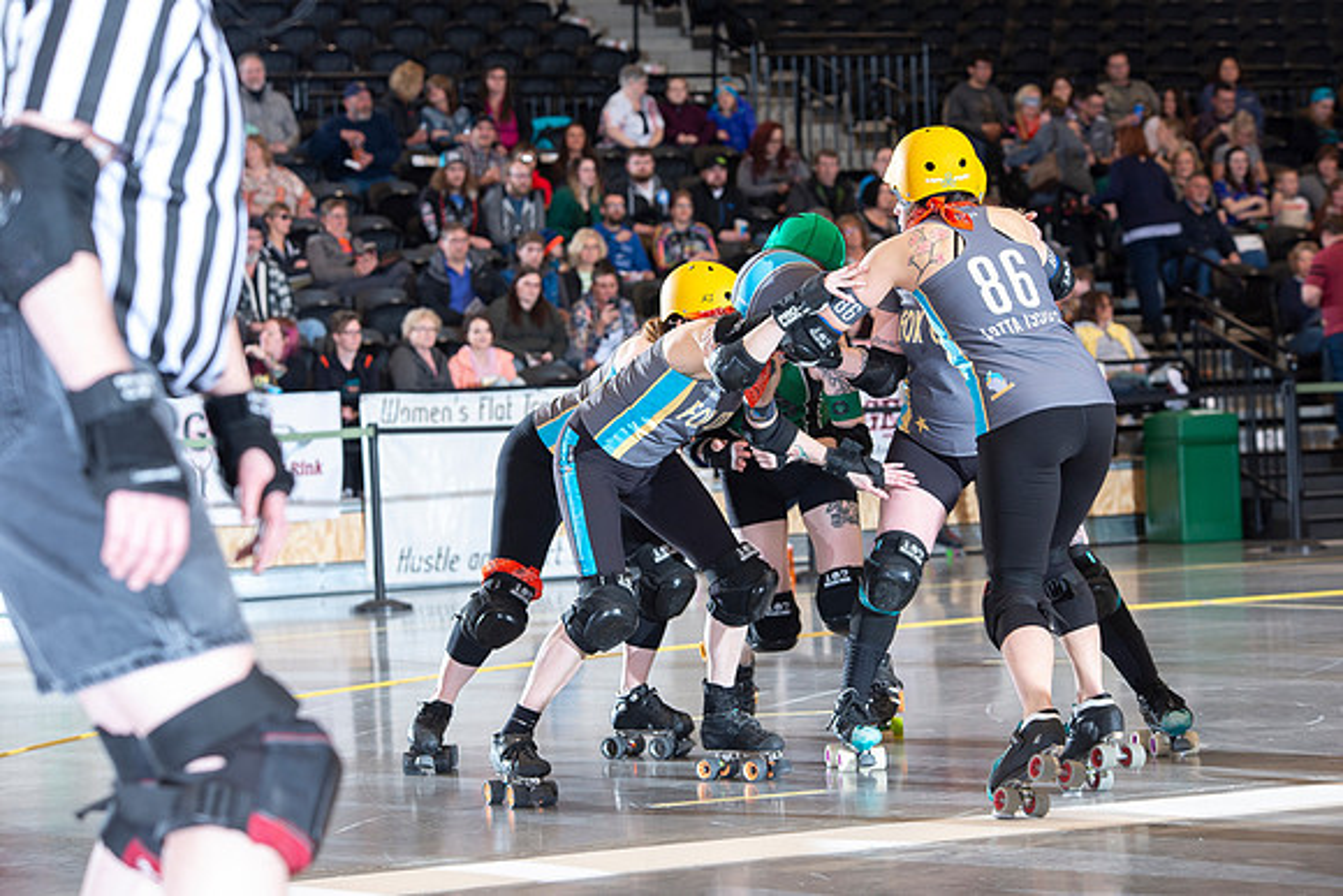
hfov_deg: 20.4
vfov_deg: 13.7
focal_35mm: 100
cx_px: 672
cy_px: 448
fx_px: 3731
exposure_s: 1/160
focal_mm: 100
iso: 640
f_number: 5.6
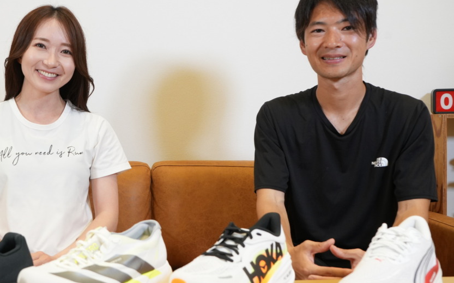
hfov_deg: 42.3
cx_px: 166
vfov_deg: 27.4
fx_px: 581
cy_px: 142
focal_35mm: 47
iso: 1600
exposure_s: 1/100
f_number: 6.3
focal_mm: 32
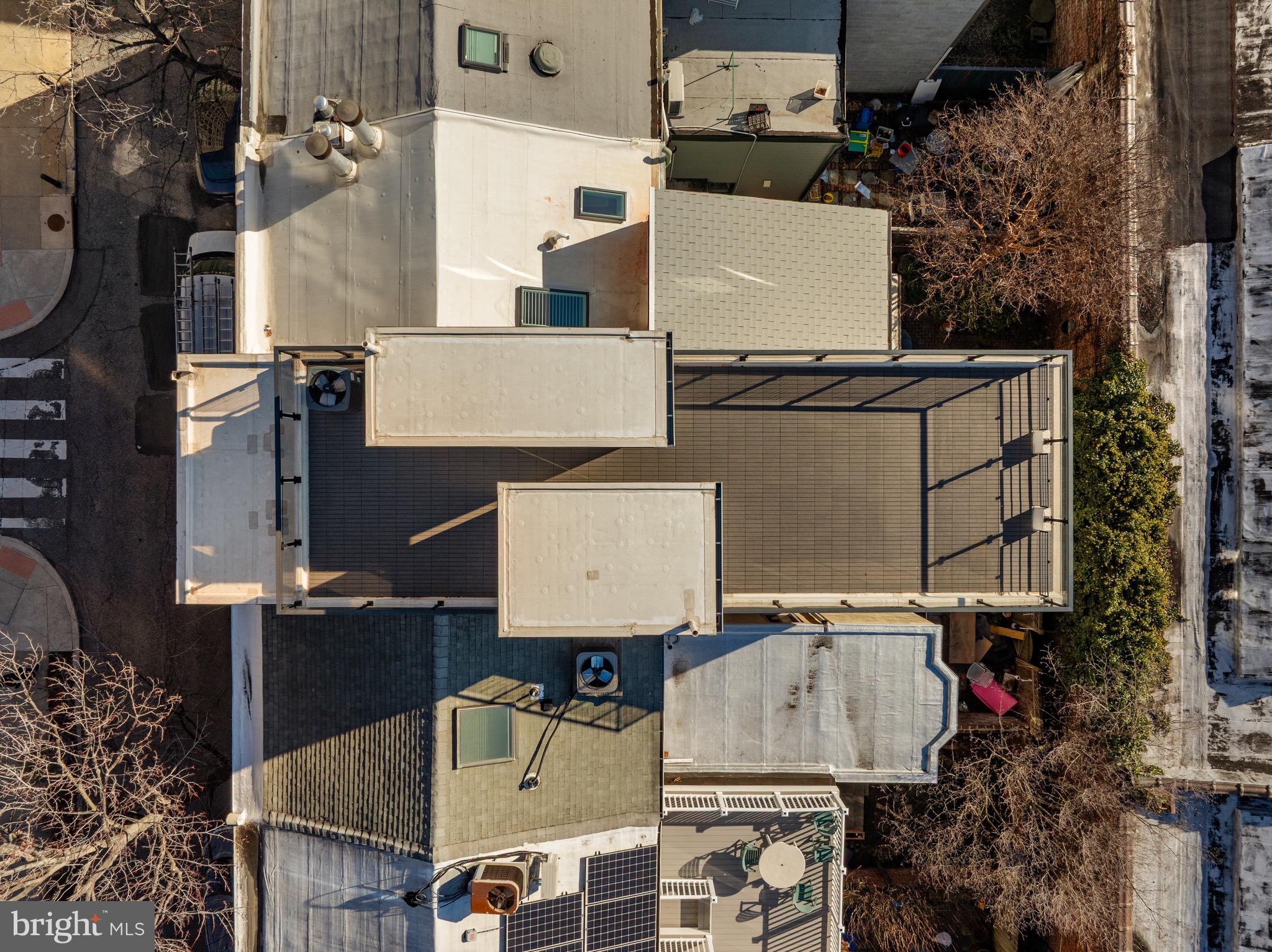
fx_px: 881
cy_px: 476
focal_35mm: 24
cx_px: 636
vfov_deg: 56.8
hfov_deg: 71.6
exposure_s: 1/50
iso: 100
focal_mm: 12.29
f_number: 7.1
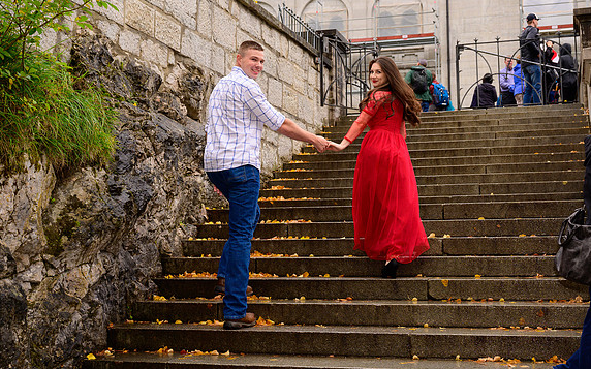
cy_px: 141
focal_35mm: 48
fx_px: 773
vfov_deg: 26.8
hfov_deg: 41.7
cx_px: 347
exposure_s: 1/400
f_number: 4.5
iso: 400
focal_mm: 40
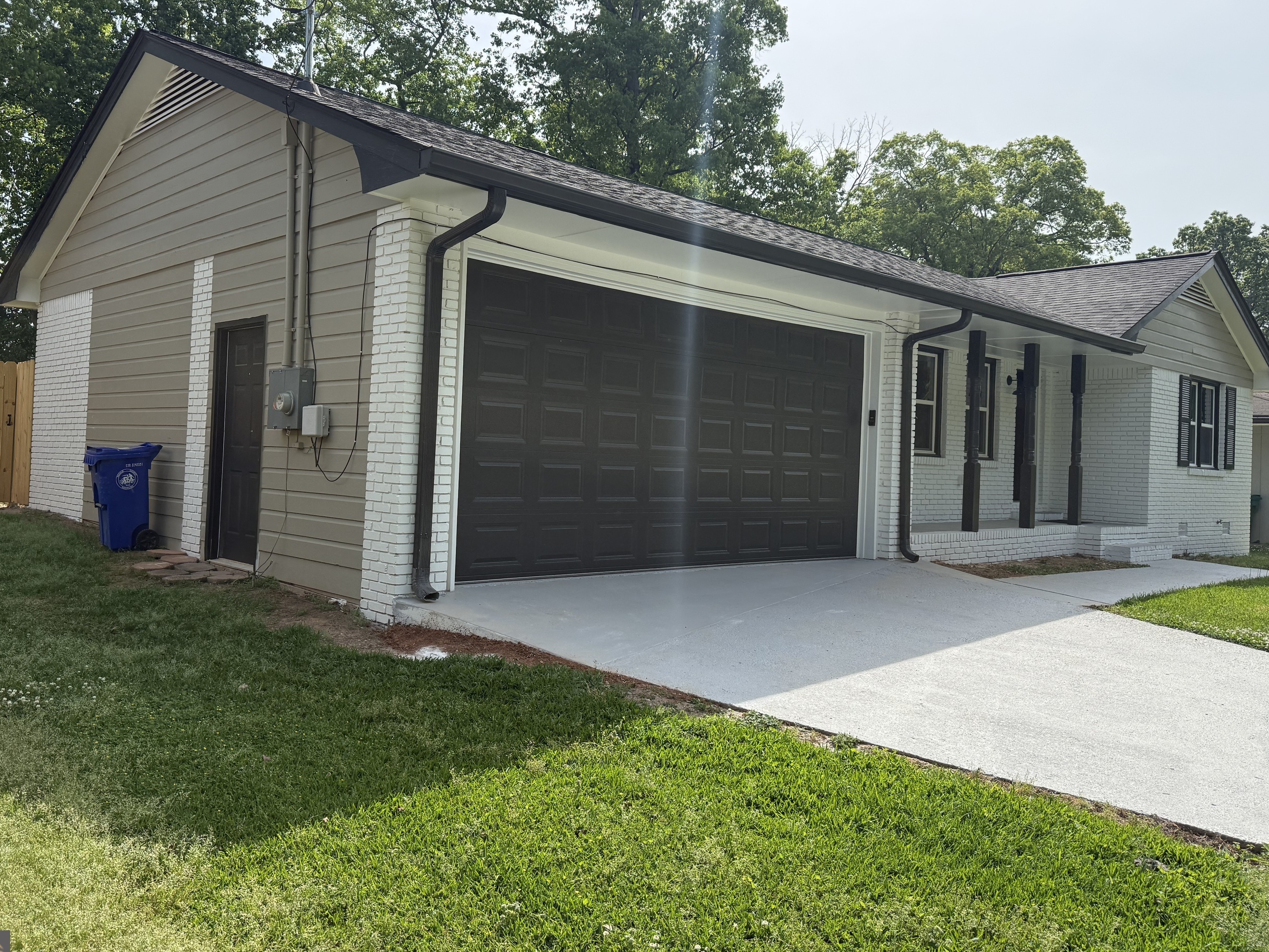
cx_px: 584
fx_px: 1027
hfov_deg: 63.4
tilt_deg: +1.0
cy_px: 430
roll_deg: -2.2
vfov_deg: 49.7
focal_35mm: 28
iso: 100
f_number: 1.78
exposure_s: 1/4167
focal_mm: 6.76
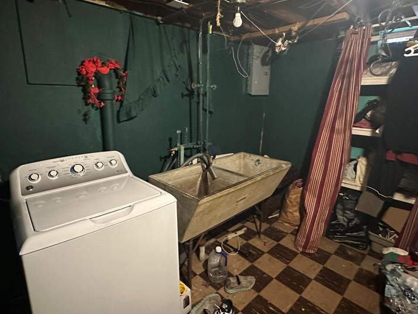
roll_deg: +0.2
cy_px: 145
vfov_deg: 65.9
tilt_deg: -11.1
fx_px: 242
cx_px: 206
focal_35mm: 20
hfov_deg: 81.7
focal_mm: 2.22
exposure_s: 1/30
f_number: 2.2
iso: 1250
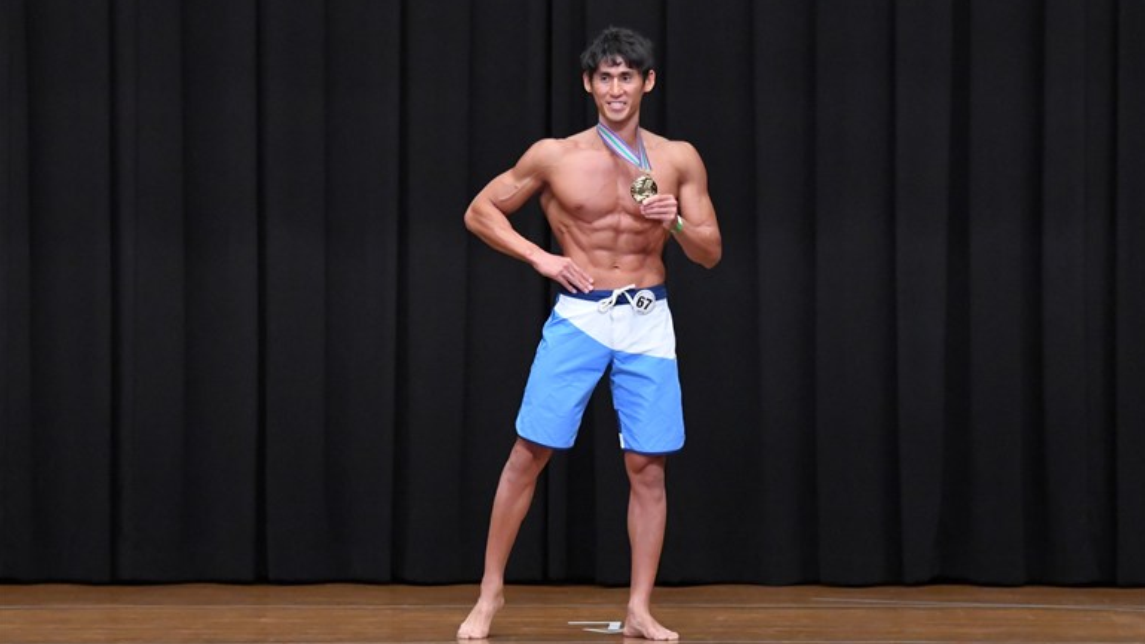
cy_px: 342
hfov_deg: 10.1
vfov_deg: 5.7
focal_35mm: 213
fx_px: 6466
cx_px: 573
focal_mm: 135
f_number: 5.6
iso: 8000
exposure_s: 1/400
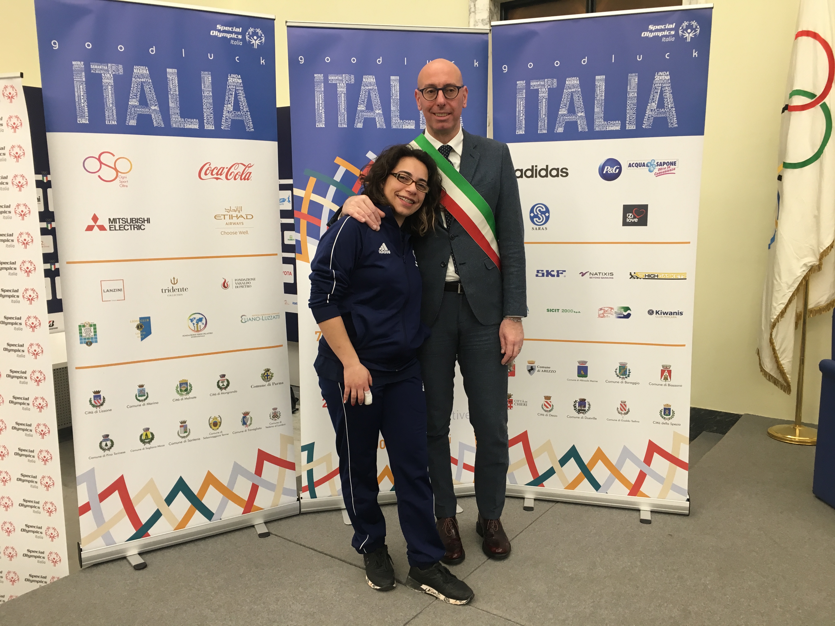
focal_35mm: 29
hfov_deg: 61.7
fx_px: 700
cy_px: 313
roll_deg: +0.8
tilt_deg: -8.3
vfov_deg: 48.2
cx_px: 418
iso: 80
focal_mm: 4.15
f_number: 2.2
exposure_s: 1/33
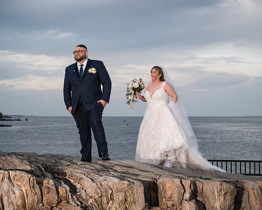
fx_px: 458
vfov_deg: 25.7
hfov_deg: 31.9
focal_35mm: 59
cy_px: 105
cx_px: 131
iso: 1250
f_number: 3.2
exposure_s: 1/1250
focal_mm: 52
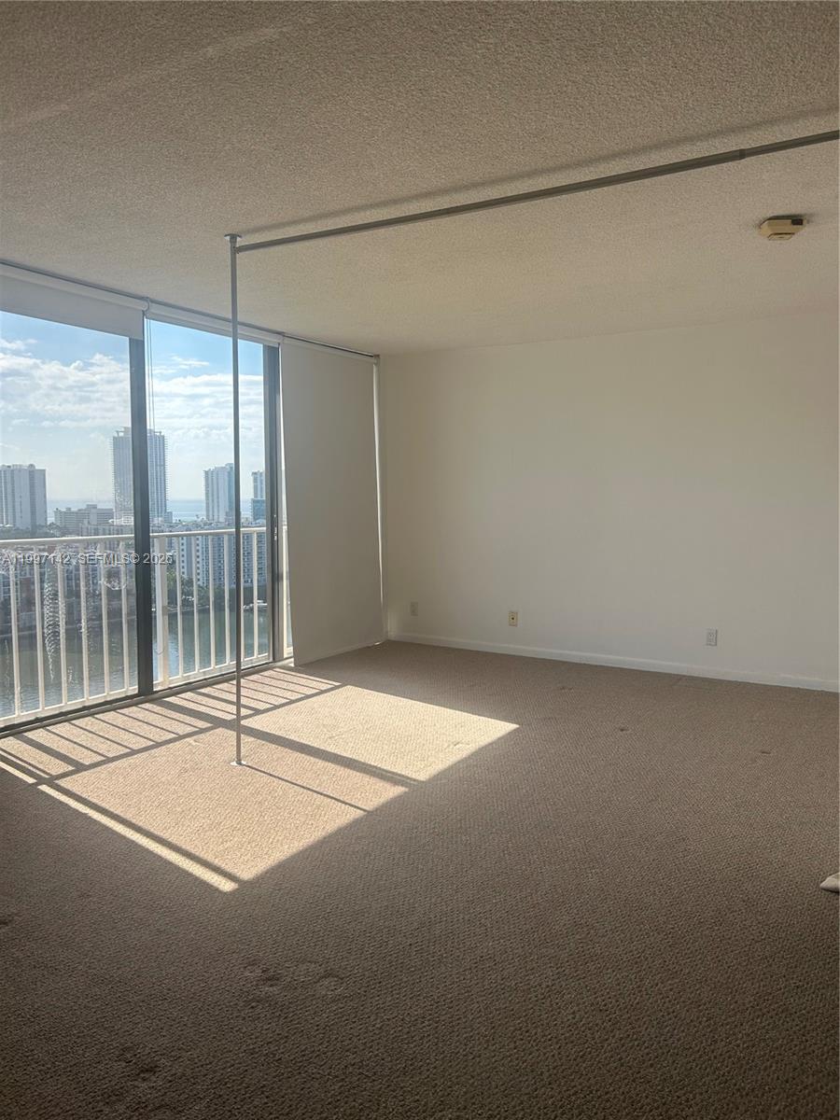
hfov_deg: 53.1
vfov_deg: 67.3
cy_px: 560
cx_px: 420
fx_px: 841
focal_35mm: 26
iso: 50
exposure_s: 1/902
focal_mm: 5.7
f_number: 1.5
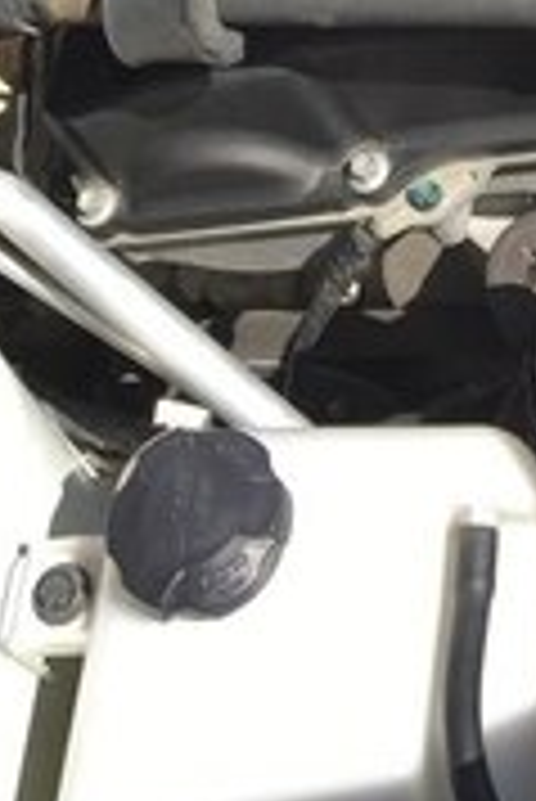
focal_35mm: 84
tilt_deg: -49.8
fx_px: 1872
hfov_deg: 16.0
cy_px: -266
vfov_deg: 21.6
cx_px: 527
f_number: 2.2
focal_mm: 4.15
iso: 25
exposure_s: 1/905
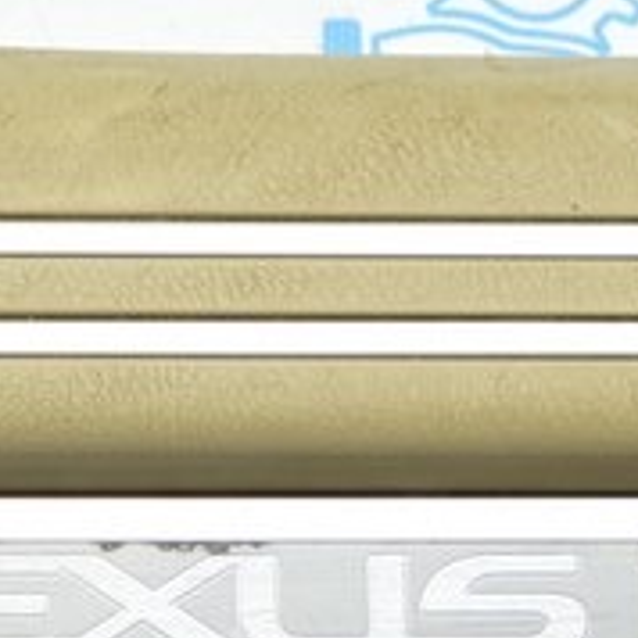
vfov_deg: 13.1
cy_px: 73
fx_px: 2752
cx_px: 82
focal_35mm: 132
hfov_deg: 13.1
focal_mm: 18
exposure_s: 1/50
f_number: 3.5
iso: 400
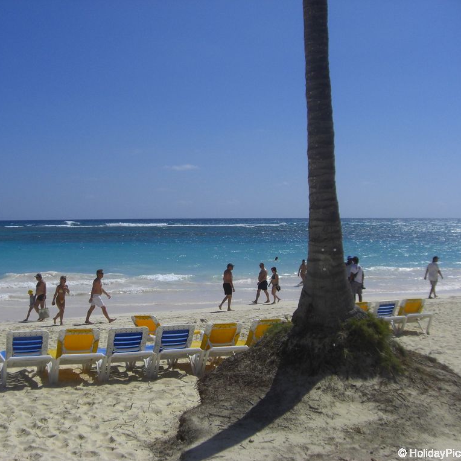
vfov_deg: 37.6
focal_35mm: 45
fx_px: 678
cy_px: 231
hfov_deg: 37.4
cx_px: 177
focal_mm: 6.2
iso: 64
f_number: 8
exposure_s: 1/500
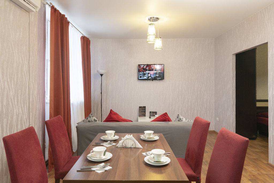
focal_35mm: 24
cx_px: 137
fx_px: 183
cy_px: 92
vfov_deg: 53.1
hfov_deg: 73.7
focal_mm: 16
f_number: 5
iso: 800
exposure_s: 1/30
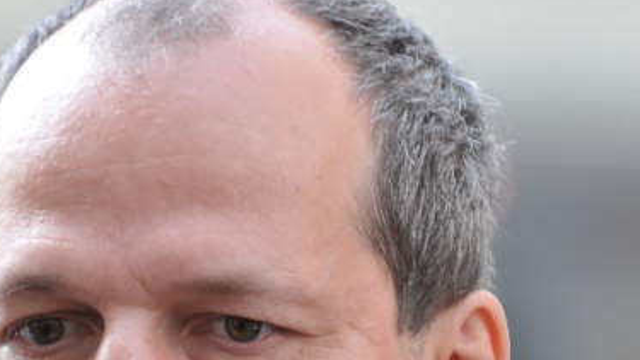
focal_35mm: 680
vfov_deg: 1.8
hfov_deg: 3.2
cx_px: 212
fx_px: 11541
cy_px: 394
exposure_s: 1/250
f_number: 2.8
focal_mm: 180
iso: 200
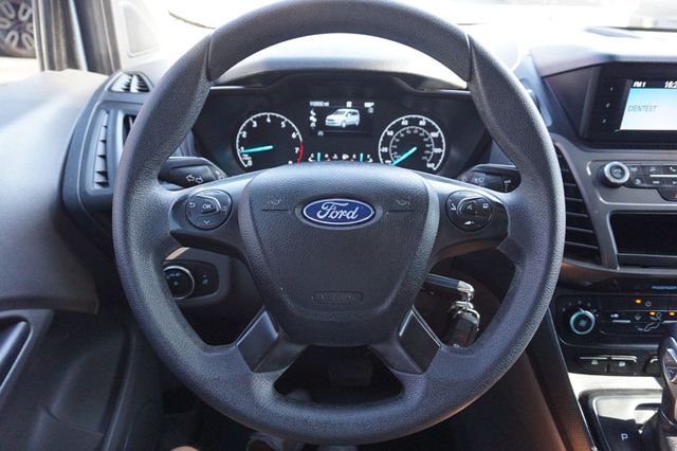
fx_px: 451
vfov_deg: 53.1
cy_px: 226
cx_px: 338
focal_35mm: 24
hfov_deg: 73.8
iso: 1600
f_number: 4
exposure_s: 1/160
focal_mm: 16
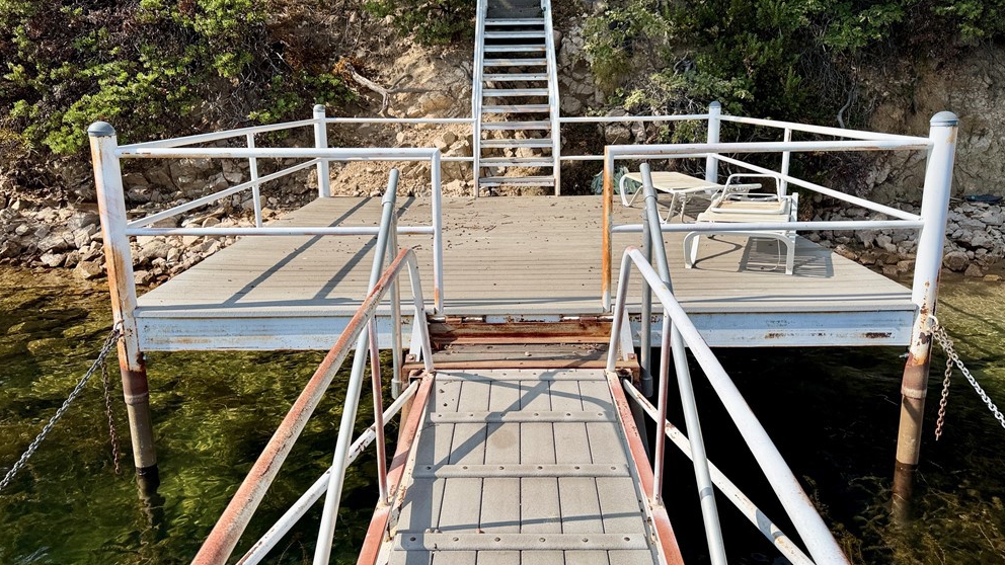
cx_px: 499
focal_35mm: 27
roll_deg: +0.4
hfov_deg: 69.9
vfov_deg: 42.9
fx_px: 720
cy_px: 258
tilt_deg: -13.2
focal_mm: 6.76
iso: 80
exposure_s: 1/6173
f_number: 1.78
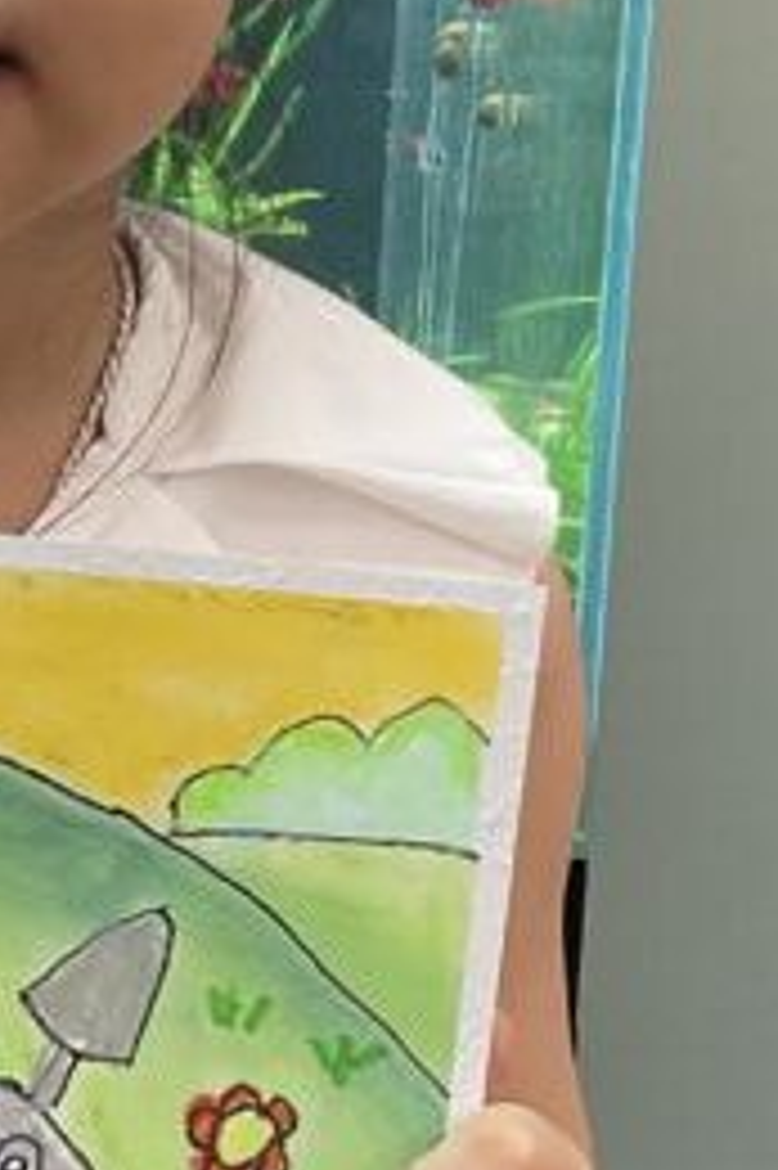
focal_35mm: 116
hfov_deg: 11.5
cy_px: 486
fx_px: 3765
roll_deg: -2.9
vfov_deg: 17.6
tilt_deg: -9.9
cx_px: -189
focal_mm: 3
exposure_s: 1/50
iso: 32
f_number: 1.8
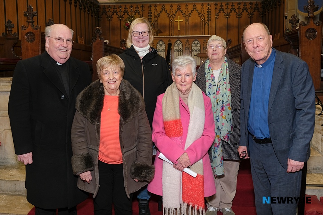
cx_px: 162
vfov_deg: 41.1
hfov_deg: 58.7
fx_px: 287
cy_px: 108
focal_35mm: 32
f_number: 4.5
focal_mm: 21.4
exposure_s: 1/30
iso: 400
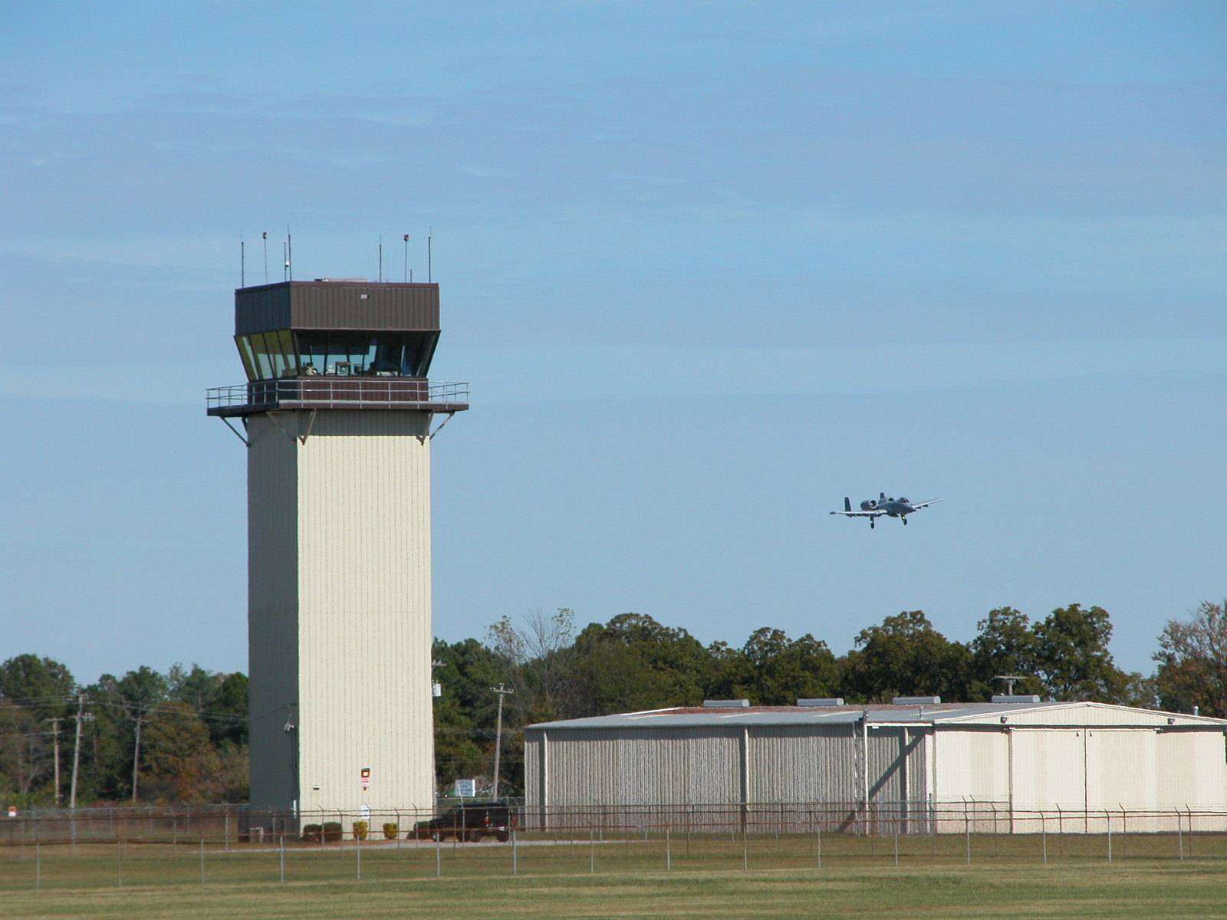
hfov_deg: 7.1
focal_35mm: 280
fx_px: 9925
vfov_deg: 5.3
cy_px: 460
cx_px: 614
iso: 100
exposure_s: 1/552
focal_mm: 71.2
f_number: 6.6
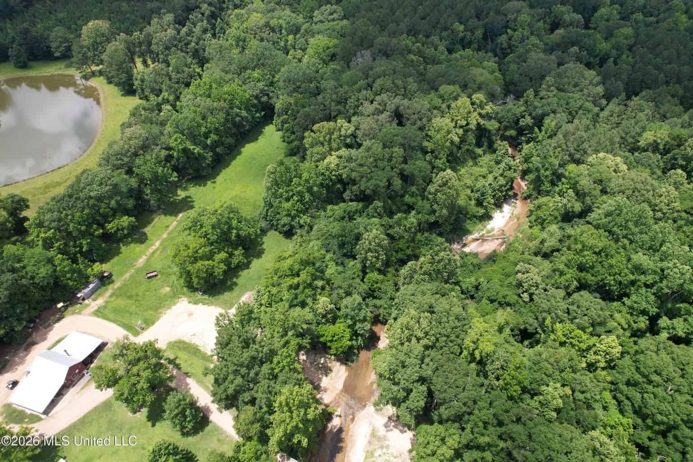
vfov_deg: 57.2
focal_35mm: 22
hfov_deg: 78.6
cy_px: 231
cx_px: 346
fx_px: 423
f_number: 2.8
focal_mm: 8.4
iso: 130
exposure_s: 1/1250
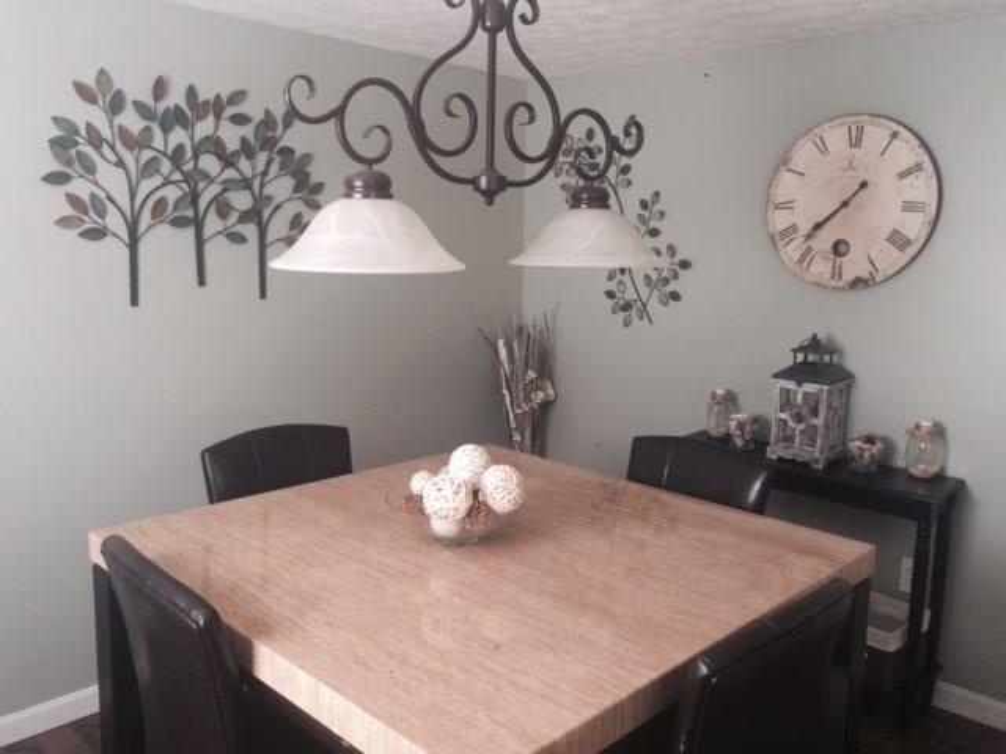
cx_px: 503
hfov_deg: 61.7
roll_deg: -0.6
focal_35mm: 29
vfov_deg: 48.2
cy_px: 377
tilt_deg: -11.2
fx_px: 843
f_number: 2.2
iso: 100
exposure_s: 1/30
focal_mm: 4.15
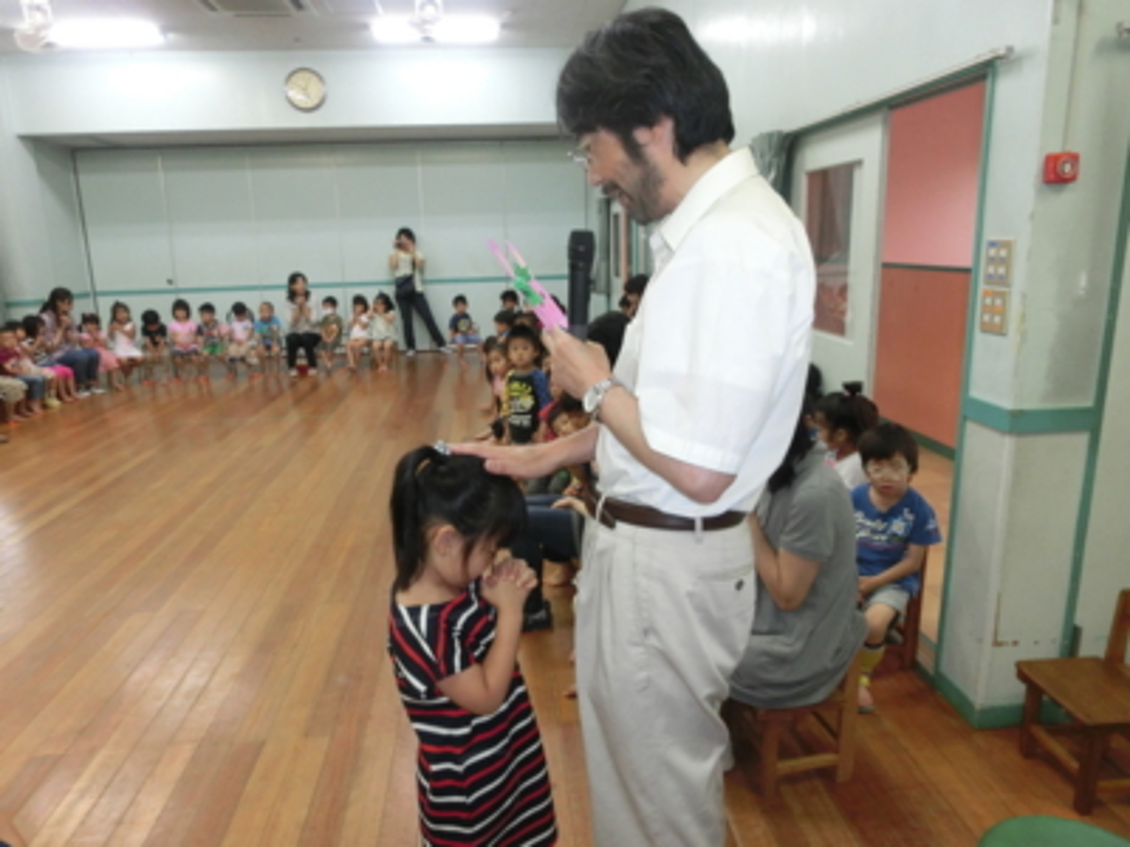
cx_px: 565
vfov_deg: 56.8
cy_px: 424
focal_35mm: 24
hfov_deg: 71.6
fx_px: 783
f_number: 3
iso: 400
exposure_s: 1/80
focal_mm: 4.24
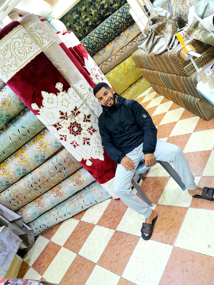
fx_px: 223
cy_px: 142
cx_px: 107
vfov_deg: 65.3
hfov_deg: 51.4
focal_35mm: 27
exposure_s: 1/50
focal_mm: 4
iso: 125
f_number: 1.8
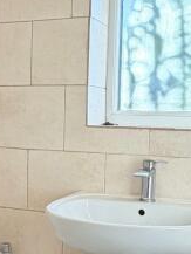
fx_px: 485
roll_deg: -2.1
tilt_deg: -3.9
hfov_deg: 22.2
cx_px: 62
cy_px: 160
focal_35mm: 66
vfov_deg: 29.2
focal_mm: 2.22
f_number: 2.2
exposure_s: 1/100
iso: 100
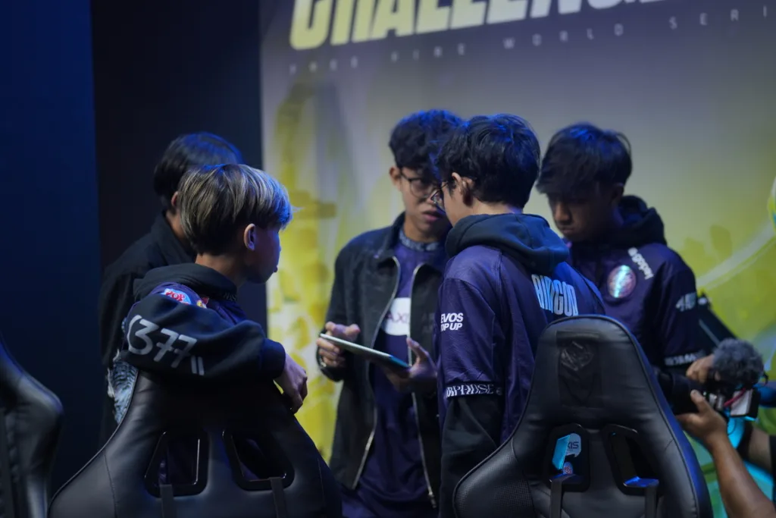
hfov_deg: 27.0
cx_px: 388
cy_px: 259
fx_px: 1617
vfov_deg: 18.2
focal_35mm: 75
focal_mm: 50
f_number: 1.4
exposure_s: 1/250
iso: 250
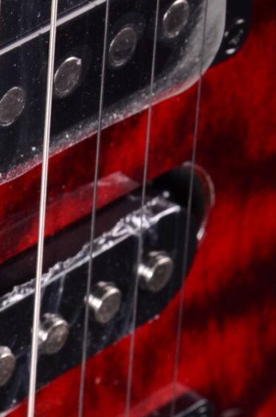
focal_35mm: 276
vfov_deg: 7.5
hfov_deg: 4.9
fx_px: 3188
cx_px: -217
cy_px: 162
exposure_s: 1/200
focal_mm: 40
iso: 200
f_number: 10
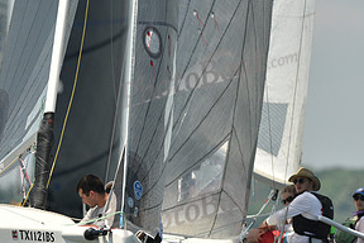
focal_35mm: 1209
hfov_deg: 1.7
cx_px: 56
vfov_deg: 1.1
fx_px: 12223
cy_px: 159
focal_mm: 600
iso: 320
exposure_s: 1/1600
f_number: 8
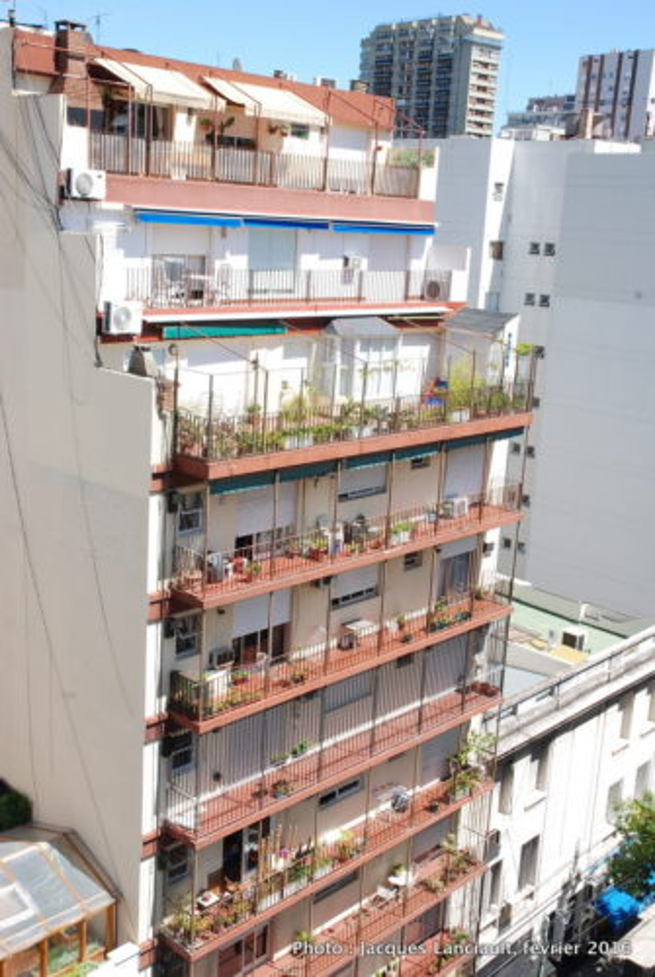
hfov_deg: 33.1
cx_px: 328
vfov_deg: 47.9
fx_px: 1101
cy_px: 488
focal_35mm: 40
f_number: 16
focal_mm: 27
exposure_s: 1/30
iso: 100
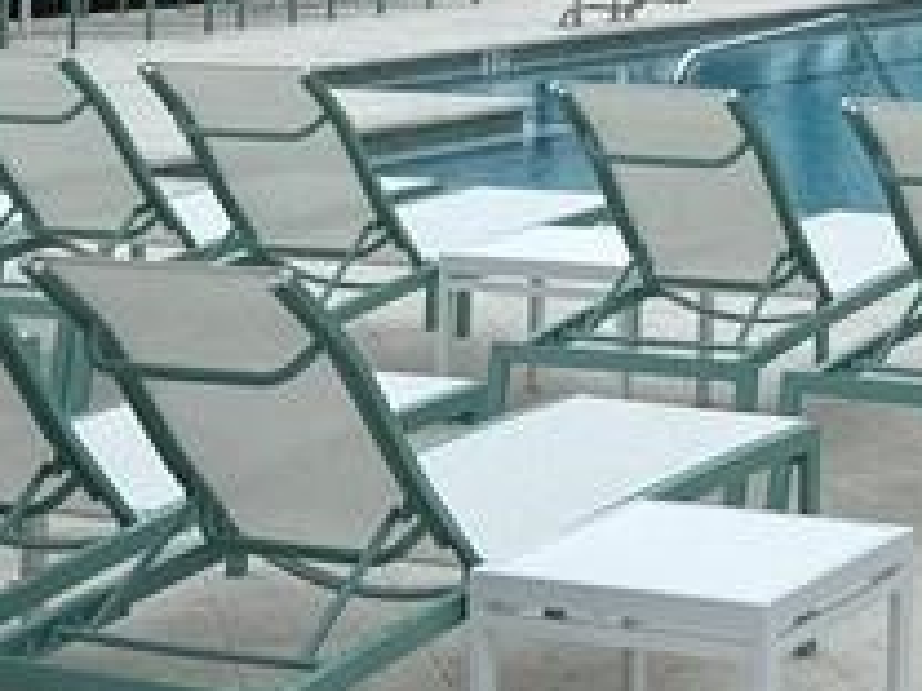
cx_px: 1055
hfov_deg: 16.1
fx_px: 3143
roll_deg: -0.6
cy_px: -270
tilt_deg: +0.2
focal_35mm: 118
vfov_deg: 12.1
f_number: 1.78
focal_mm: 6.76
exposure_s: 1/788
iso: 80
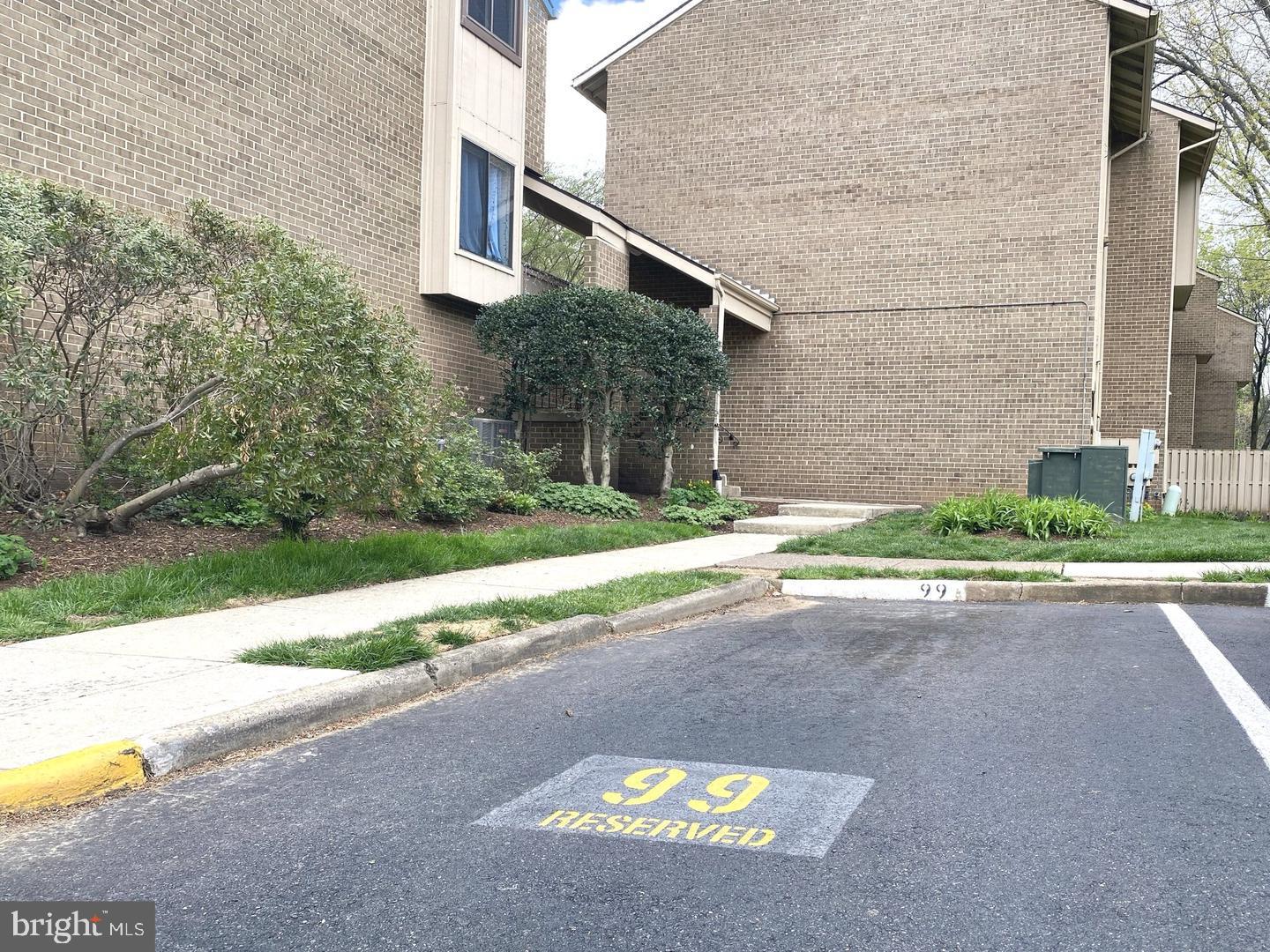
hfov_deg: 67.3
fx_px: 954
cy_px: 476
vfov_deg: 53.1
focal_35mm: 26
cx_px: 635
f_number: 1.8
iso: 32
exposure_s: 1/125
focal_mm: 4.25
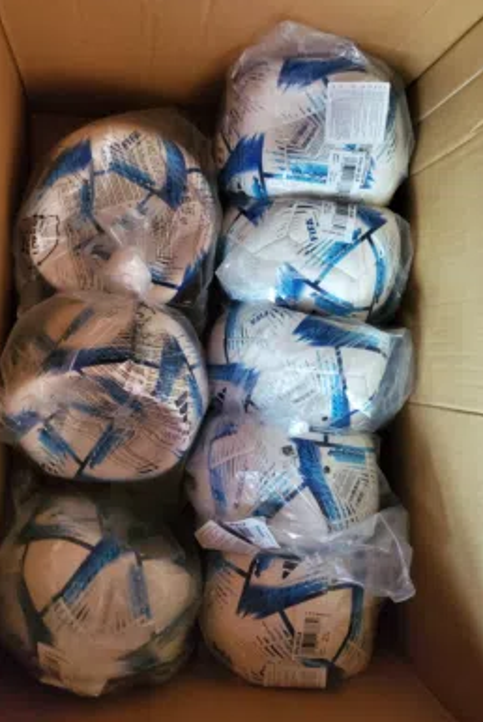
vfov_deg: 65.4
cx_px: 242
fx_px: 562
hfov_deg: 46.5
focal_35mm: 28
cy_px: 365
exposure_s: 1/40
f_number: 1.5
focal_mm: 4.3
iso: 640
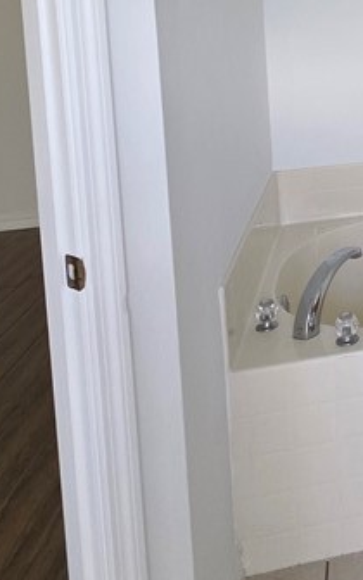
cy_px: 0
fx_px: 665
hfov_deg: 23.7
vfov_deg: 41.1
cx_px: 557
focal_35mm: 42
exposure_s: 1/100
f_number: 1.9
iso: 320
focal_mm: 2.2
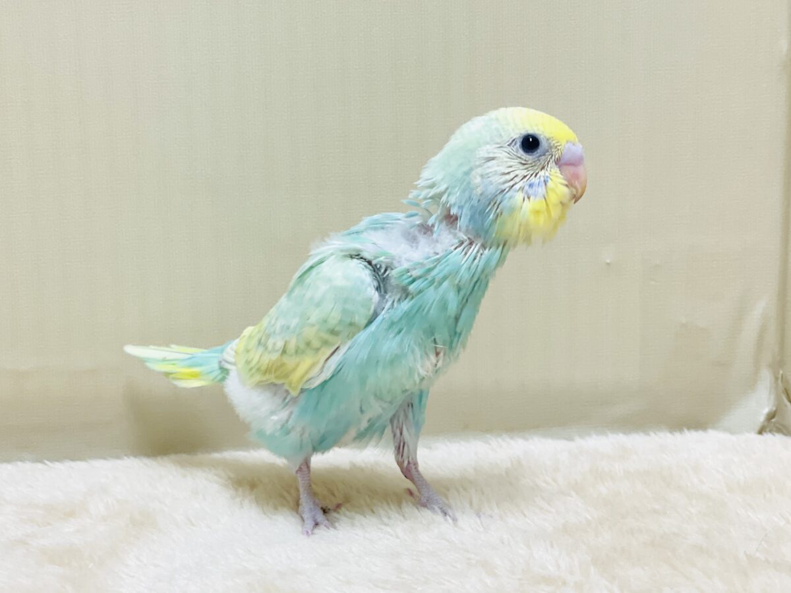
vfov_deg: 28.0
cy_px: 296
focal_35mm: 52
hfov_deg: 36.8
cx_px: 396
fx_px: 1188
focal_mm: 6
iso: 100
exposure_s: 1/99
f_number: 2
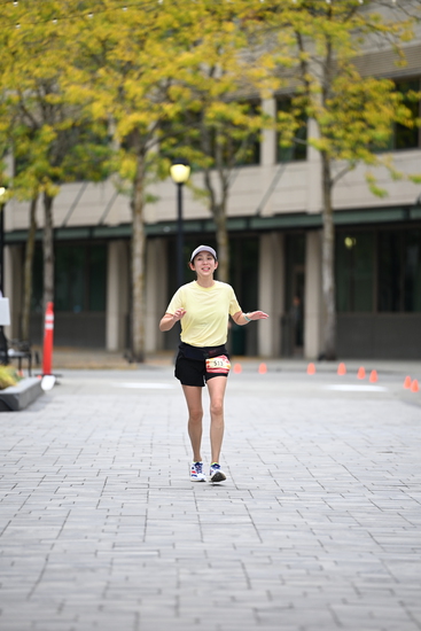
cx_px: 210
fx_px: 3506
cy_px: 316
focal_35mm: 200
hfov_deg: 6.9
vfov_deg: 10.3
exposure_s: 1/2000
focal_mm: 200
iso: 640
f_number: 2.8
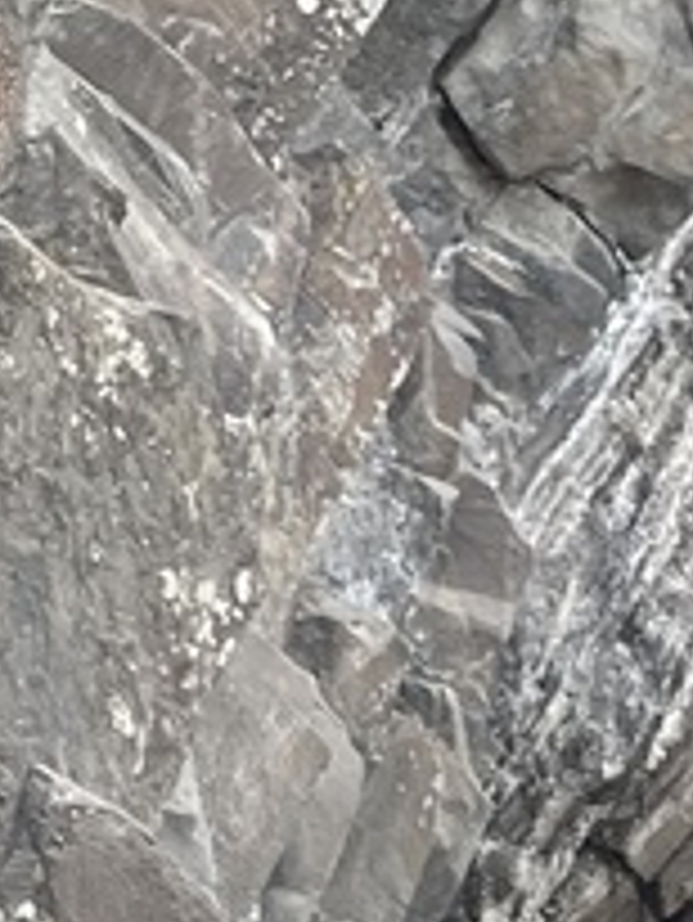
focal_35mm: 130
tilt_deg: +8.5
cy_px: -971
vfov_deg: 13.0
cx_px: -801
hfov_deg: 10.3
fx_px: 3466
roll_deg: -2.8
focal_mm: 5.1
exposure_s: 1/761
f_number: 1.6
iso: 50
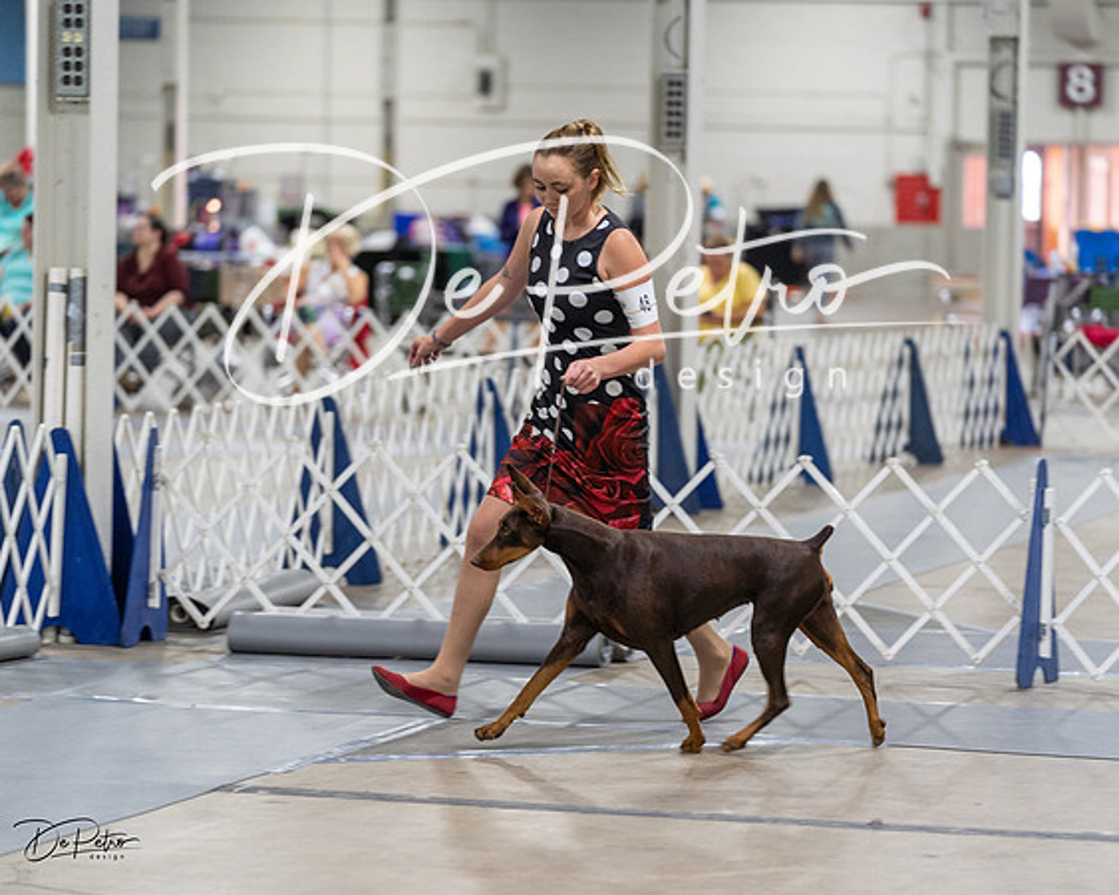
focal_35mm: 152
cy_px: 448
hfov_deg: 12.7
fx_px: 5033
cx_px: 560
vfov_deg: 10.2
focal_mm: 135
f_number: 2.8
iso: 1600
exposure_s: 1/160
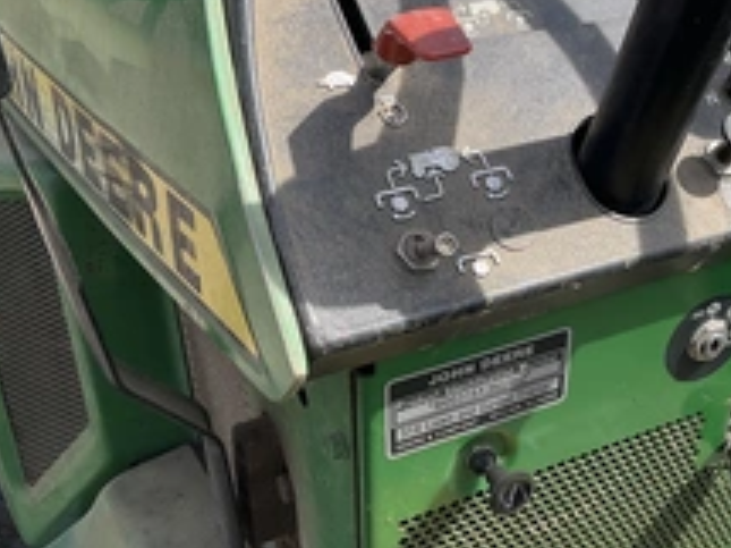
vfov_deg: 27.0
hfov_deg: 34.6
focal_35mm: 54
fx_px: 1140
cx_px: 575
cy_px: 306
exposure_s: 1/770
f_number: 1.8
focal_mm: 3
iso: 25
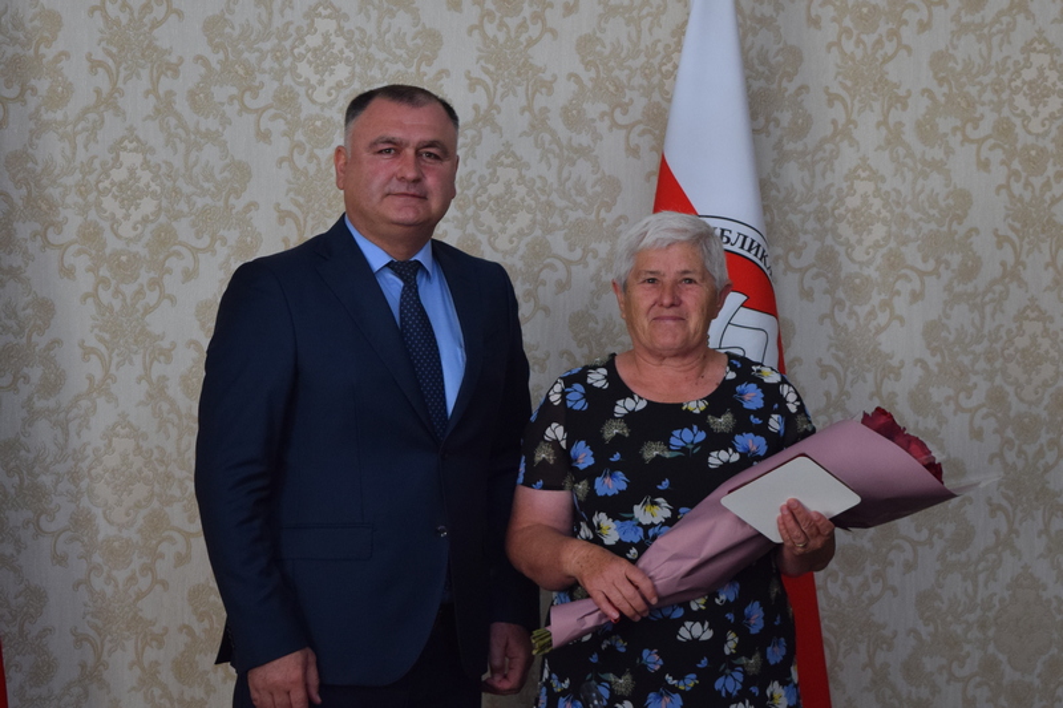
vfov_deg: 18.9
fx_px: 2125
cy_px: 354
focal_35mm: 72
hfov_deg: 28.1
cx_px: 532
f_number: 5.3
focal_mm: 48
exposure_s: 1/60
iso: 720
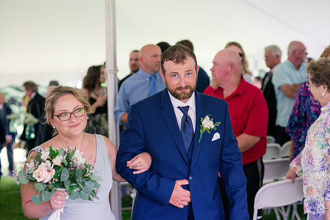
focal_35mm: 85
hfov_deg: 23.9
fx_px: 779
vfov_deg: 16.1
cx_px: 165
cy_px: 110
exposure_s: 1/200
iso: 500
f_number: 3.2
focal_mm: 85
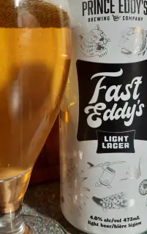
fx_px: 211
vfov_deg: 57.8
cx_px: 67
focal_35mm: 33
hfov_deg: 38.3
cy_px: 96
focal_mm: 4.6
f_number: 2
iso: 250
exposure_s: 1/30
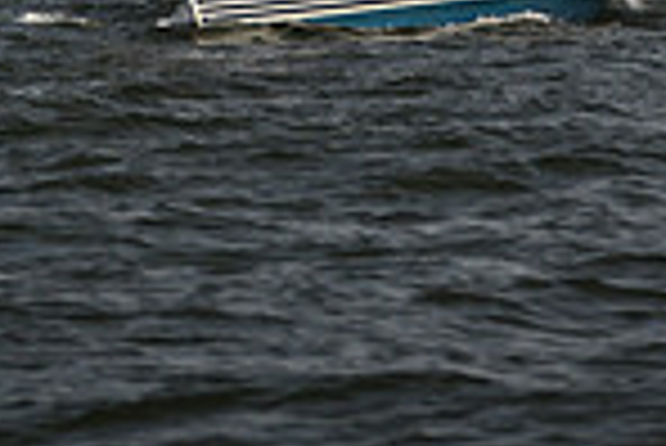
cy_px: -820
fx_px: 9426
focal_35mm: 509
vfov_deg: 2.7
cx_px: 151
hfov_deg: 4.0
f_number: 3.2
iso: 250
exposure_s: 1/2500
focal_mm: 130
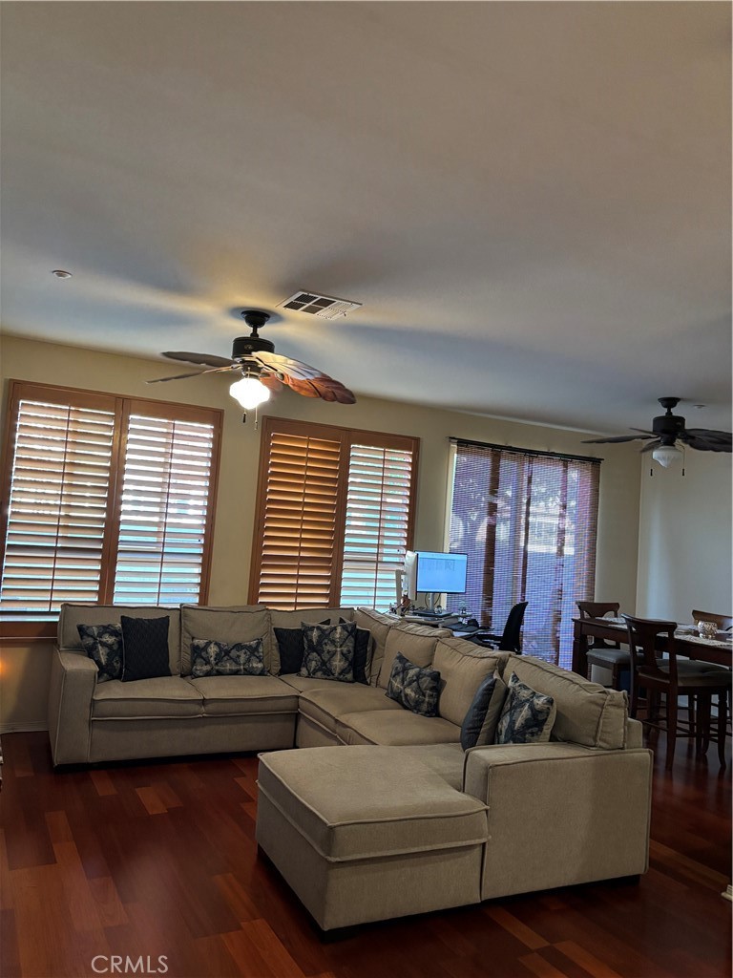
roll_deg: -4.1
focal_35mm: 26
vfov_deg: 67.3
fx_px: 734
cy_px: 489
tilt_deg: +3.4
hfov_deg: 53.1
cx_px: 366
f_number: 1.6
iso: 320
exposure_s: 1/60
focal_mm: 5.96
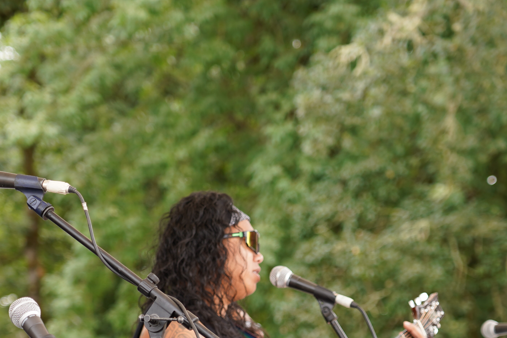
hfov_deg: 11.6
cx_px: 243
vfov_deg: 7.7
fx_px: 2493
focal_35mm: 177
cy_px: 296
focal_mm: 83
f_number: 4
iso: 160
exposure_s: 1/160
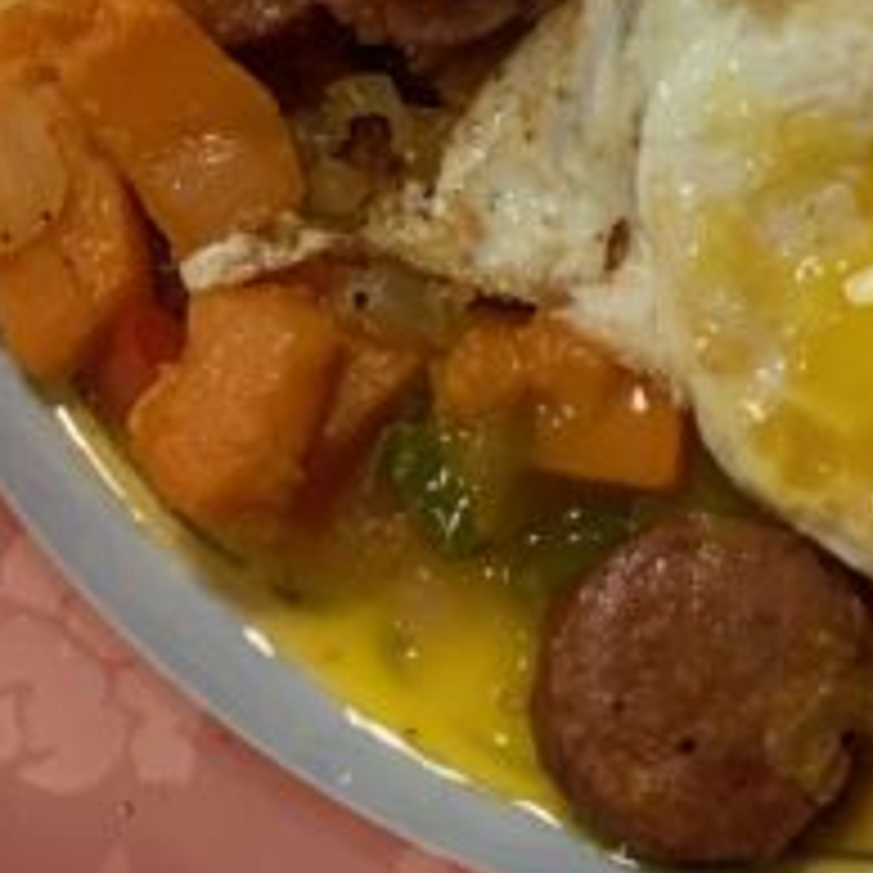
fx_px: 5421
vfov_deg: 9.2
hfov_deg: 9.0
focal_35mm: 190
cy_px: 405
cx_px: 1197
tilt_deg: -78.1
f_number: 2.4
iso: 125
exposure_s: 1/60
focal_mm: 6
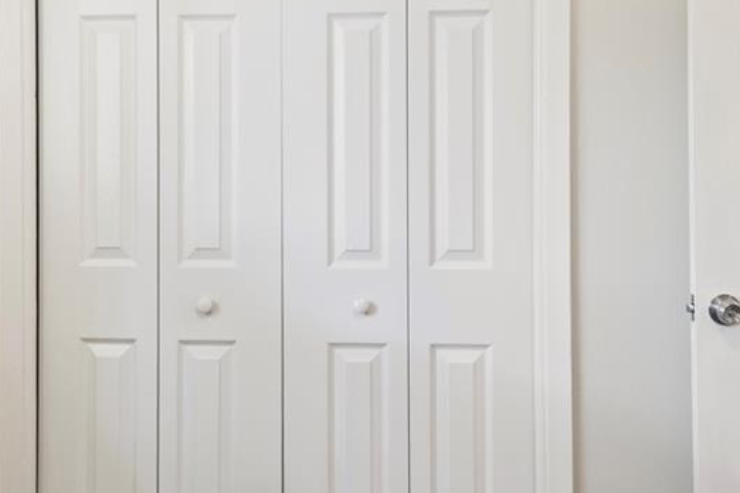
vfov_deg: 27.4
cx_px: 336
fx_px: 1007
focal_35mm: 49
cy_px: 177
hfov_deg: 40.3
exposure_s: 1
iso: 250
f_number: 11
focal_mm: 16
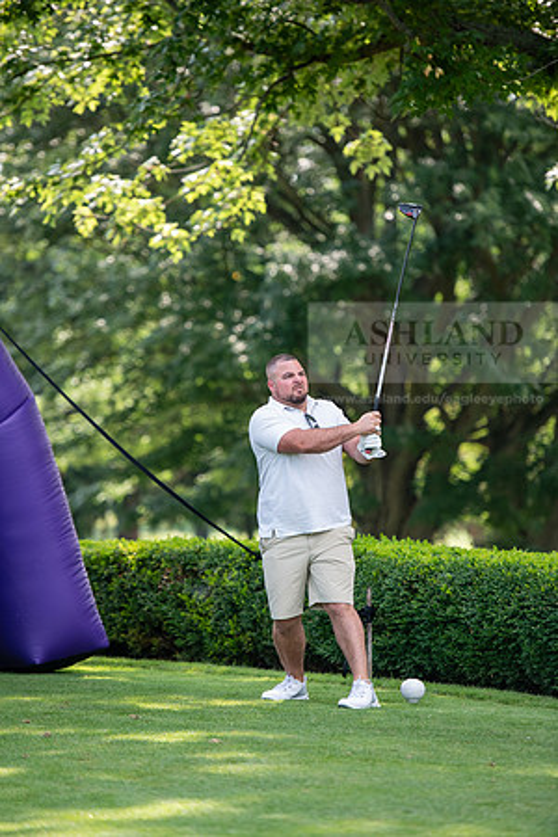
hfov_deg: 7.8
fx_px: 4068
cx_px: 279
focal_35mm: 175
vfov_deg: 11.7
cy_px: 418
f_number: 3.2
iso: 400
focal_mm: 175
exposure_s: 1/800
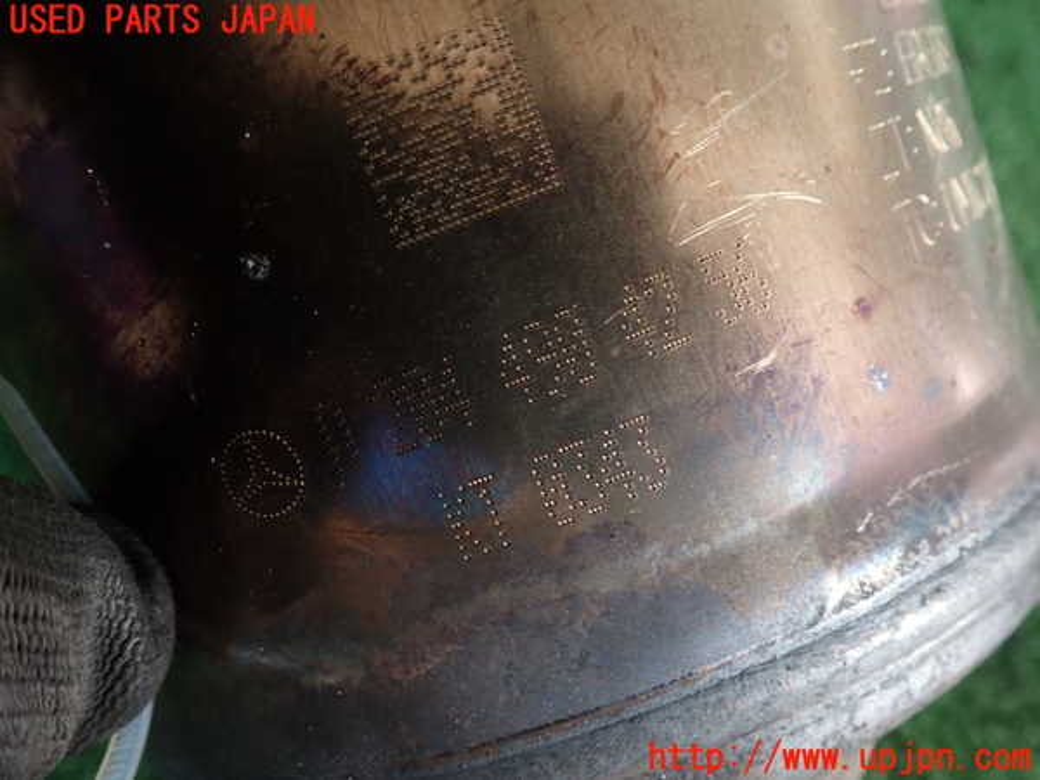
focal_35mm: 30
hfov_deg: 60.0
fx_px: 901
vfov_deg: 46.8
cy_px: 390
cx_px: 520
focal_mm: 5.4
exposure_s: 1/60
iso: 200
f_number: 2.3
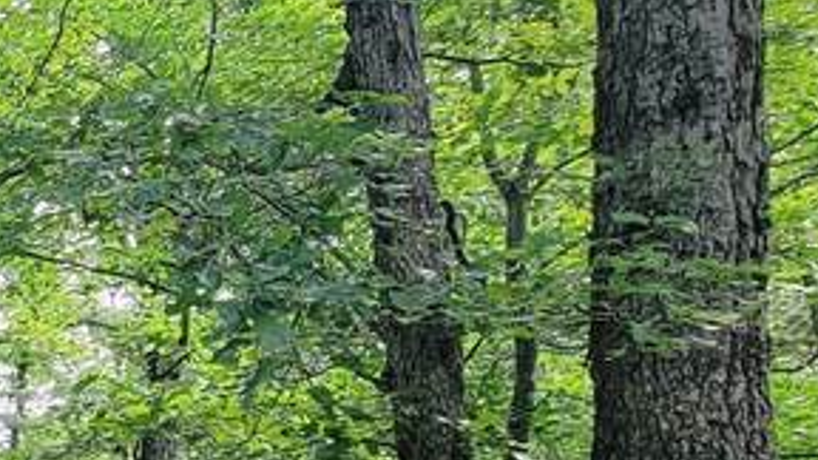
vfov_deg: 18.3
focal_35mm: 63
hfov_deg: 21.0
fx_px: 1366
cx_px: -693
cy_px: 531
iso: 50
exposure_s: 1/120
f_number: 2.2
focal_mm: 2.2
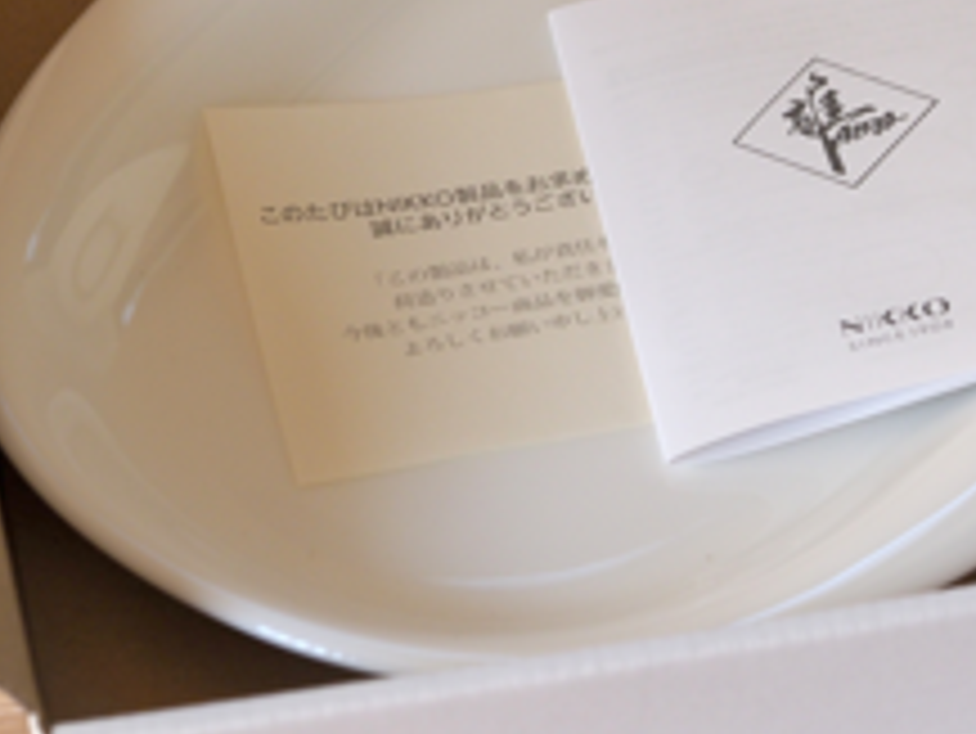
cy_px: 153
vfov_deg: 6.7
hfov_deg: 8.9
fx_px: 6235
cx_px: 639
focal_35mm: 221
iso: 500
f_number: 4.5
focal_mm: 60
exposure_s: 1/125
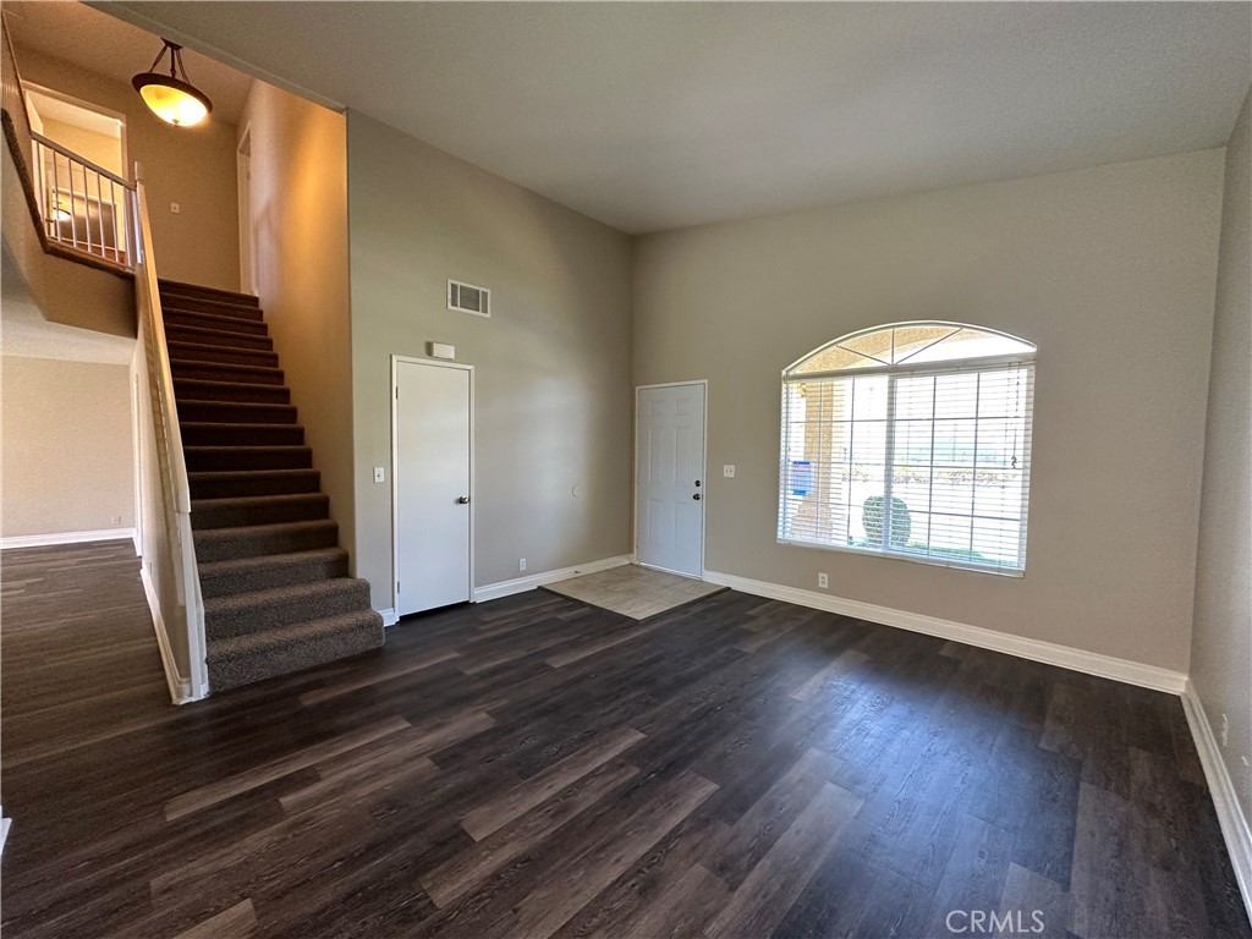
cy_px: 470
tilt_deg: -2.9
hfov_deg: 102.1
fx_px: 506
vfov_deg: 85.7
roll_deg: -0.7
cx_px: 626
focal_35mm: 14
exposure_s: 1/120
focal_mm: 2.22
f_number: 2.2
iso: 250
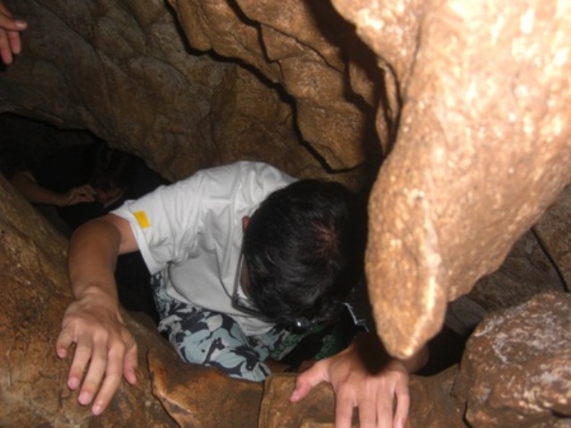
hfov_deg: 49.0
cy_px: 214
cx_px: 286
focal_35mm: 38
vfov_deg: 37.7
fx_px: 627
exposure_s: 1/60
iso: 200
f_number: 2.8
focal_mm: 7.9
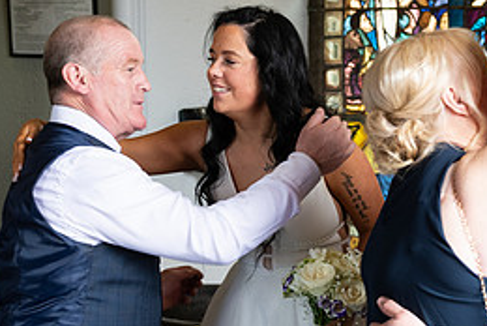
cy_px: 164
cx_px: 337
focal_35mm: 78
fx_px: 1056
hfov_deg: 25.8
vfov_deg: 17.5
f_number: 3.5
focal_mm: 35
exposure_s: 1/160
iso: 640
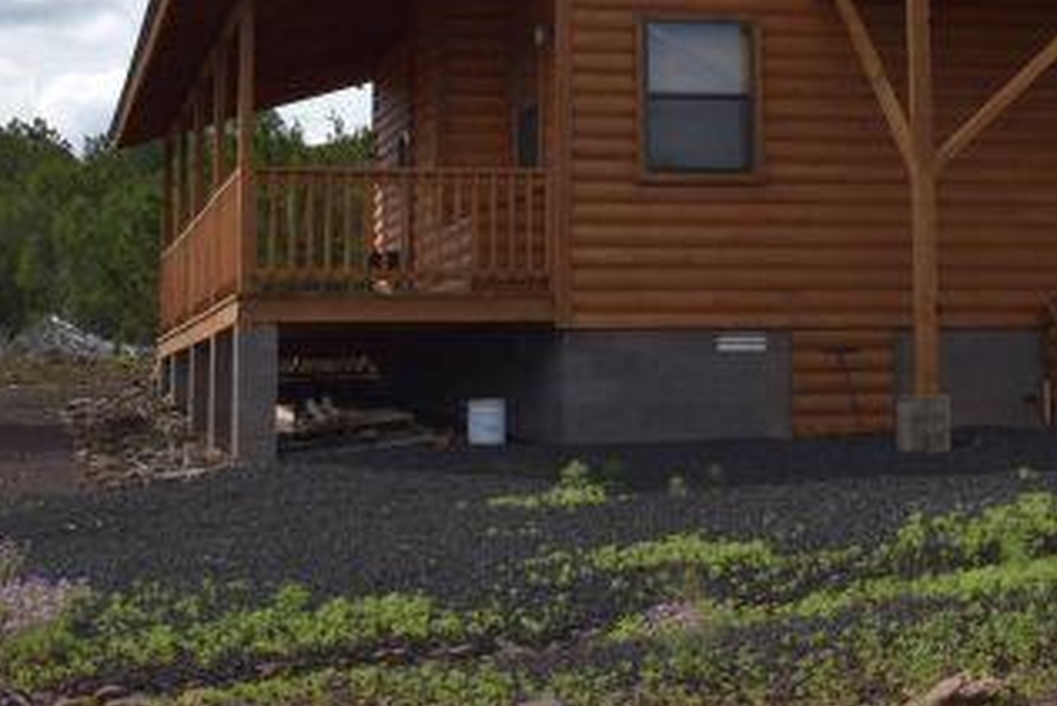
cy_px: 5
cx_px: 793
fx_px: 2673
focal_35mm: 91
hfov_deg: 22.2
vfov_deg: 14.8
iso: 100
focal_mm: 24
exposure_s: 1/200
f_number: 11
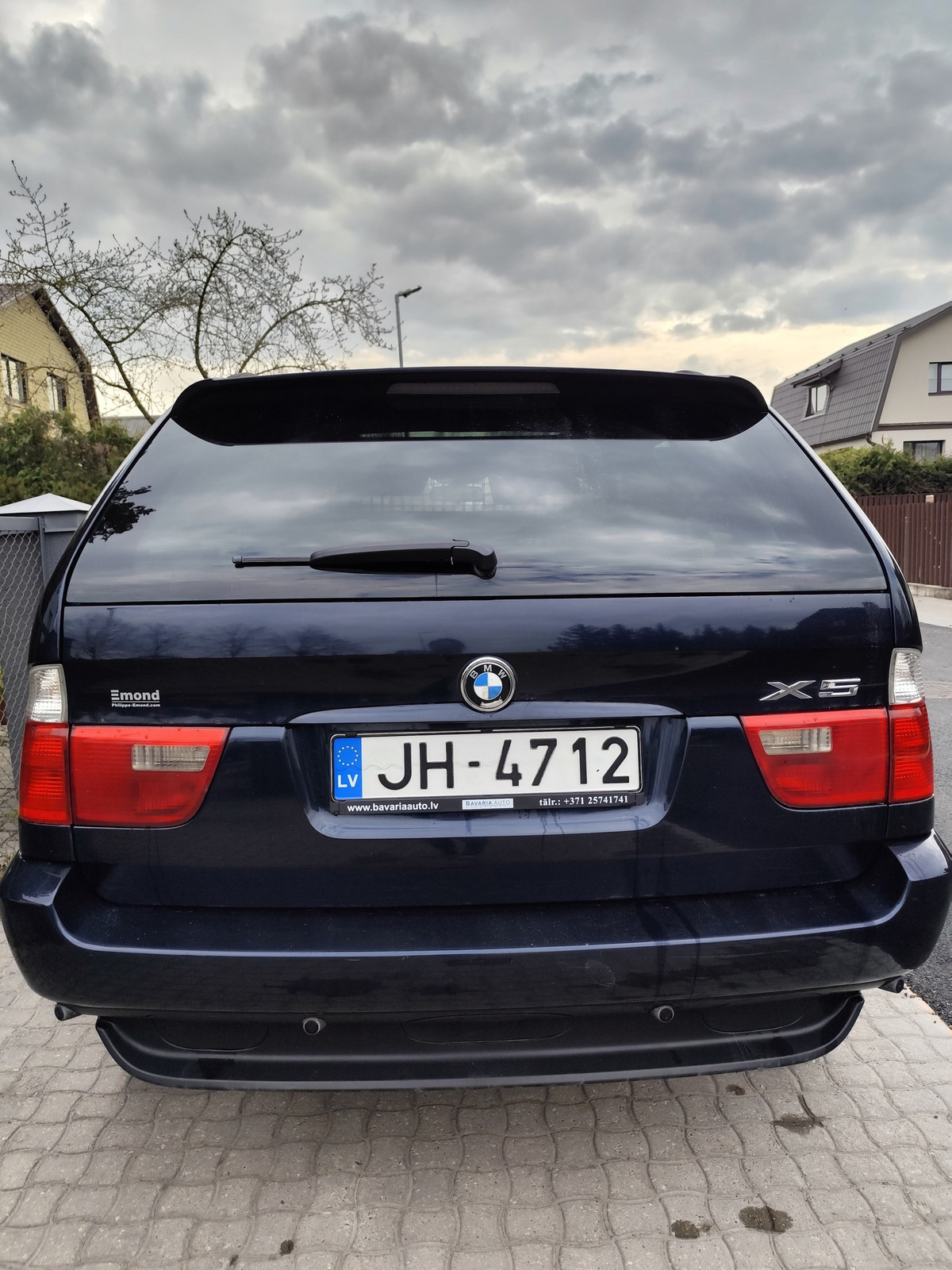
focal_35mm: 23
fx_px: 843
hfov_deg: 58.9
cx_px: 476
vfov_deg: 73.9
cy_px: 635
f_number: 1.65
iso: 50
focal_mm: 6.19
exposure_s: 1/528
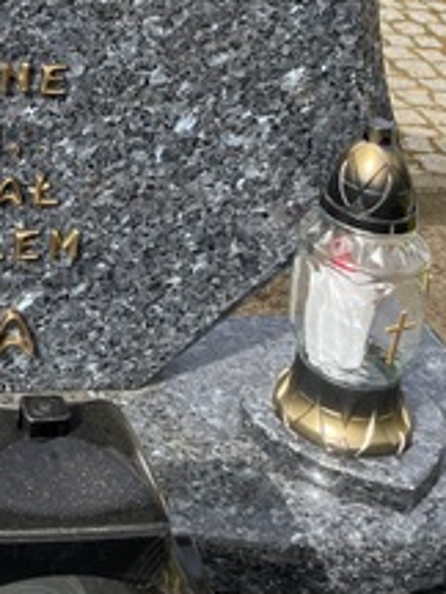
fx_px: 1323
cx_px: -176
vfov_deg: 22.0
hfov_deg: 17.6
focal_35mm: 77
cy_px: -234
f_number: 1.6
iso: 32
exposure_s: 1/1289
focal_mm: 4.2
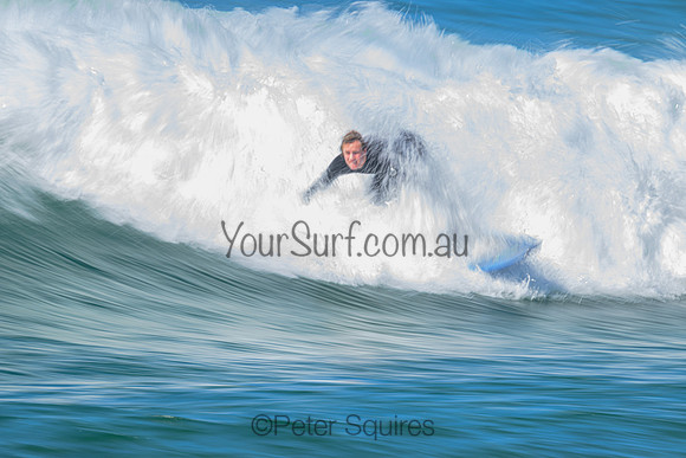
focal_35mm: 800
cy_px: 229
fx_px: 15247
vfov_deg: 1.7
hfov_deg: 2.6
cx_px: 343
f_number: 11
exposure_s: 1/15
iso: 32
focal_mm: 800
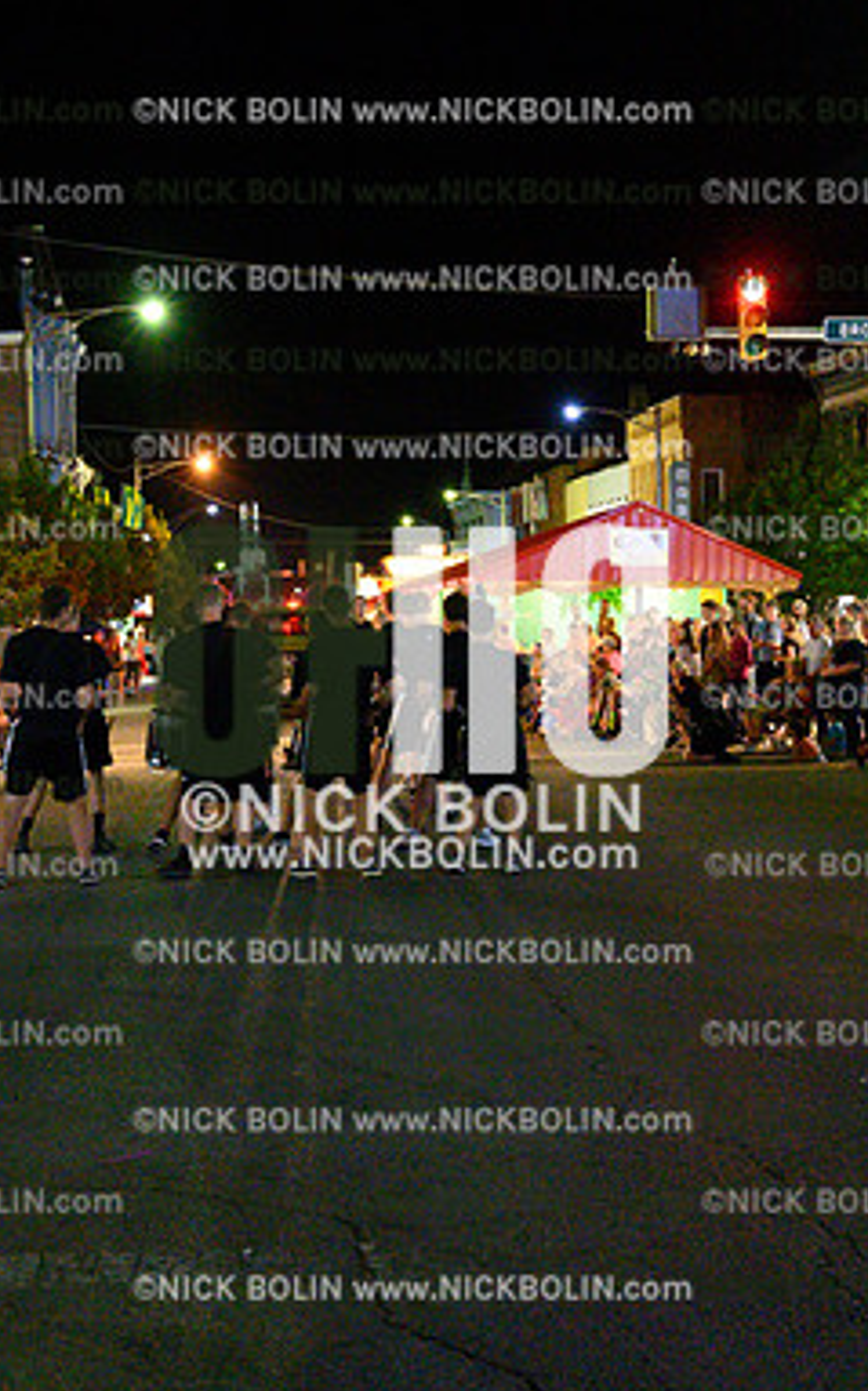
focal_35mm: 54
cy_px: 697
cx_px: 410
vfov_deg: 37.5
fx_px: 2046
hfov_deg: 23.9
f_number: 4
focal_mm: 35
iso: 32000
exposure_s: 1/400
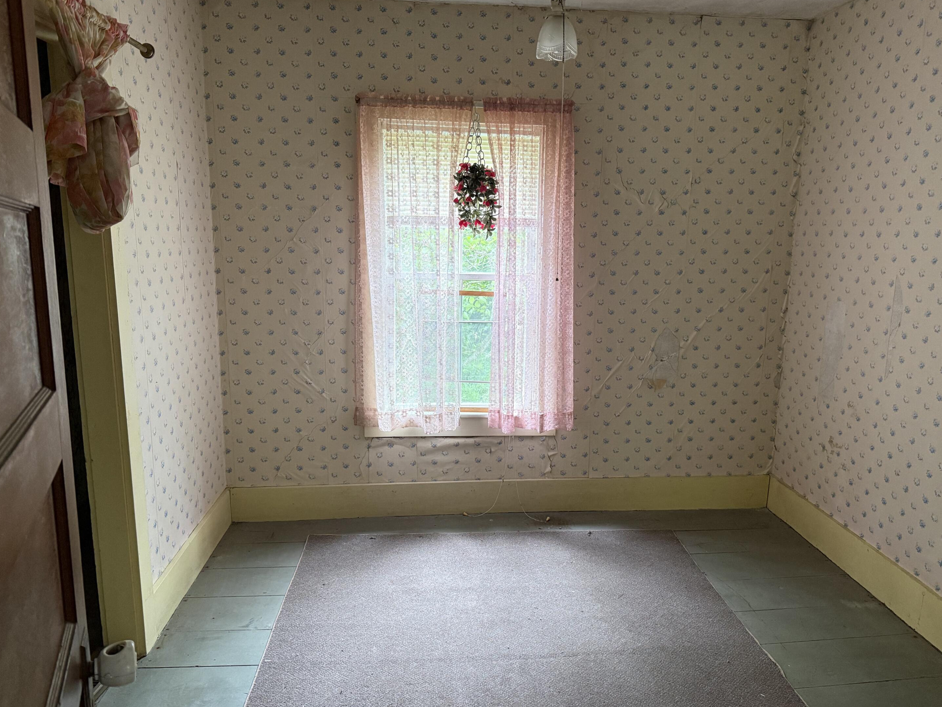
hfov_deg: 69.4
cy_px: 359
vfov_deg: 54.9
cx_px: 486
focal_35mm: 25
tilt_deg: -10.4
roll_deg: -0.3
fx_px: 680
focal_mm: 6.76
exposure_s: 1/60
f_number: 1.78
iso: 400
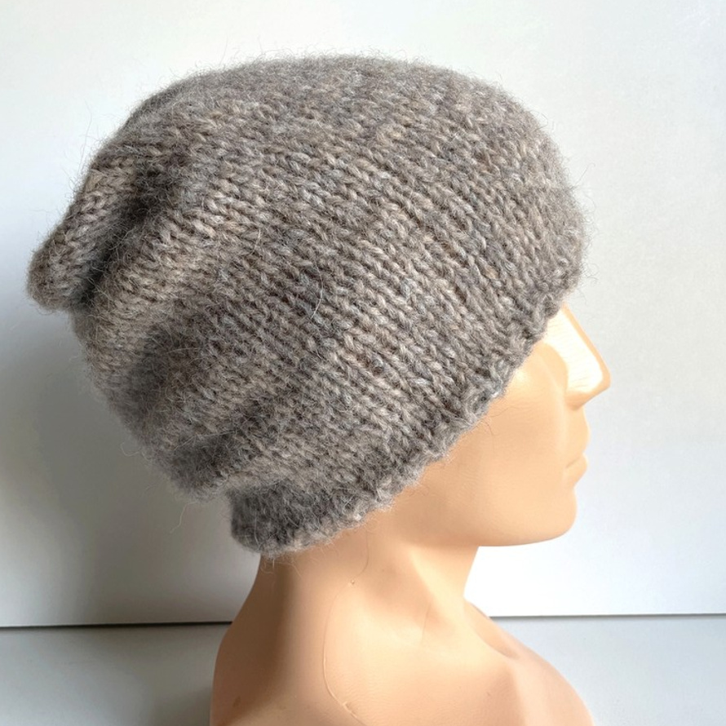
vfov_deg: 52.2
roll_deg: +0.3
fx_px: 736
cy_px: 438
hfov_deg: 52.5
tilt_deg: -11.3
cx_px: 361
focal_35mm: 31
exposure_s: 1/121
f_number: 1.6
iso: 64
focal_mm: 4.2
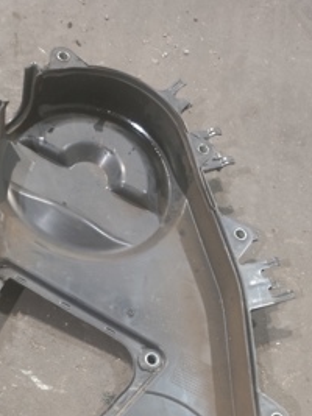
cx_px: 103
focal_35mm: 45
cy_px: 343
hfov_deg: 31.9
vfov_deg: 40.1
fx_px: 541
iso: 1600
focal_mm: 4.71
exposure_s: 1/14.3
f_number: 1.79
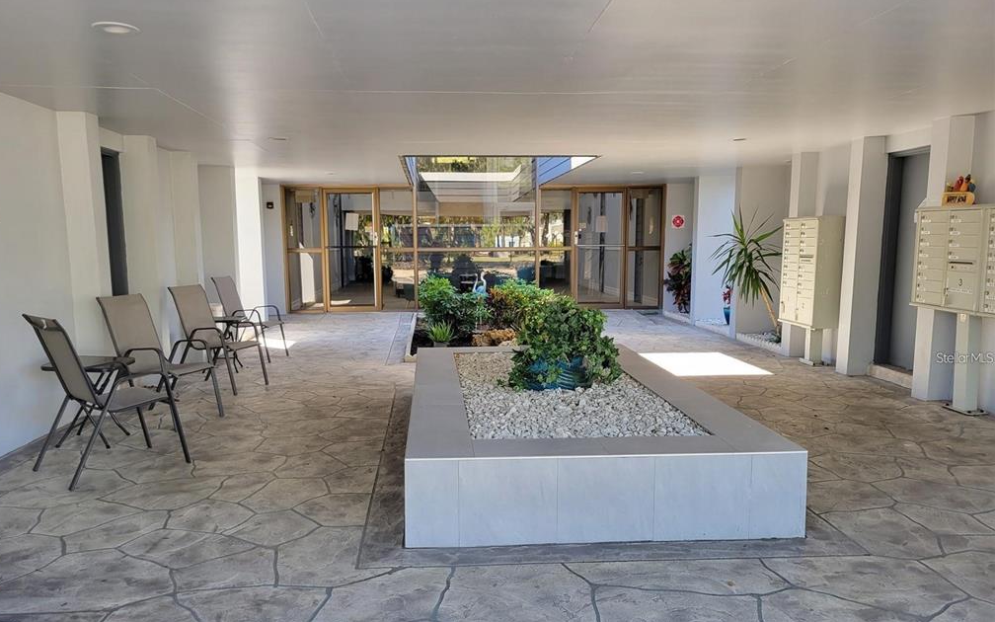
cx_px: 491
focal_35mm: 28
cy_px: 357
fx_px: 759
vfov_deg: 44.4
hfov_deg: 66.5
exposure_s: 1/120
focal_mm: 5.4
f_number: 1.8
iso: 64
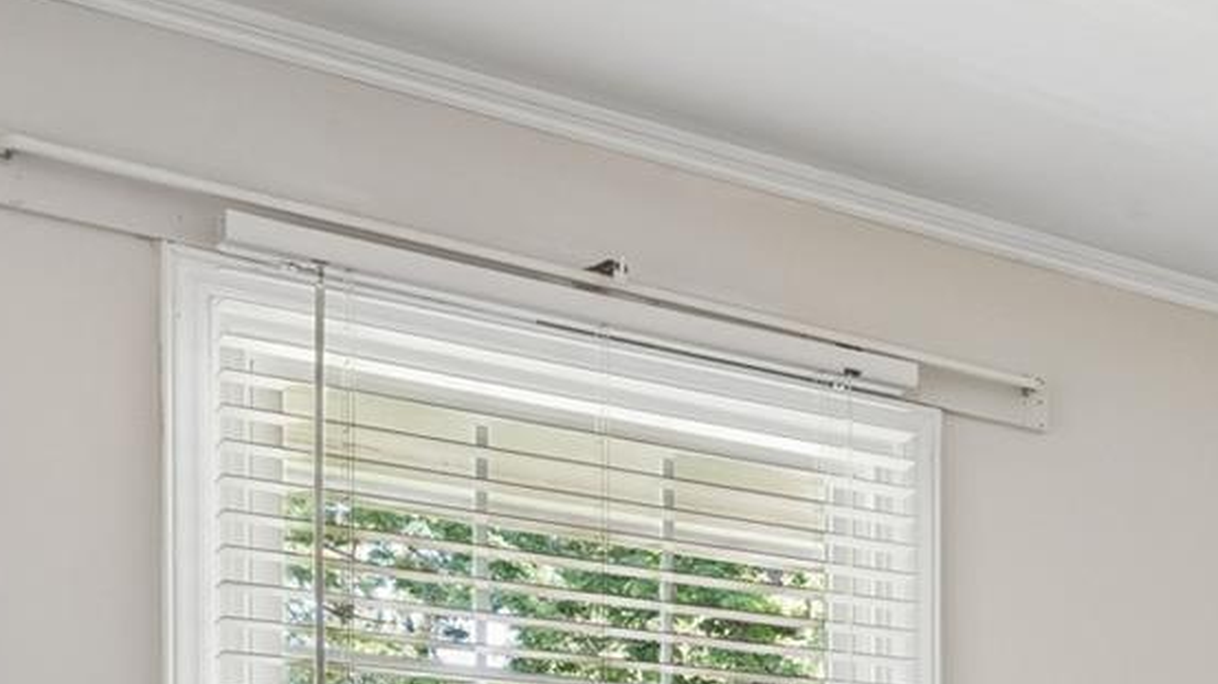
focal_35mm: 64
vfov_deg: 16.7
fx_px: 2076
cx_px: 1873
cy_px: 1066
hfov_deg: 24.5
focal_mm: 16.6
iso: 200
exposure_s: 1/2.5
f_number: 13
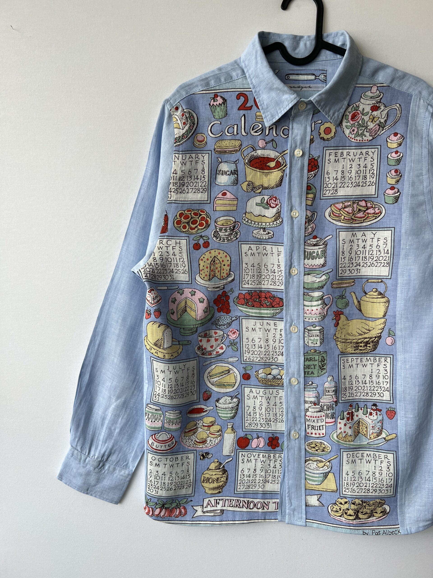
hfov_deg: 53.1
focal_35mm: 26
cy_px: 289
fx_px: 434
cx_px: 216
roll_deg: +2.0
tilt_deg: -16.1
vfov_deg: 67.3
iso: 50
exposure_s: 1/121
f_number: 1.5
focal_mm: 5.7
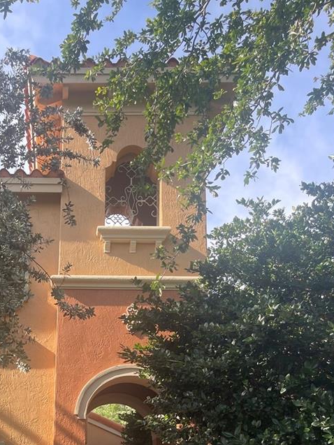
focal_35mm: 49
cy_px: 385
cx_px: 32
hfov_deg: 28.5
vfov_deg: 36.9
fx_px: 630
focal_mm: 5.1
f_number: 1.6
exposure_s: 1/535
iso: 32
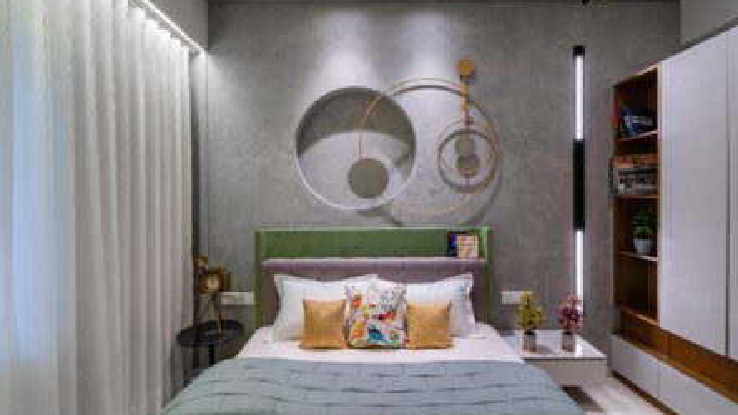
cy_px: 204
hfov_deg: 95.9
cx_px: 369
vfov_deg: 64.0
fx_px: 333
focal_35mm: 17
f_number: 8
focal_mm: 16
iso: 100
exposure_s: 1/3
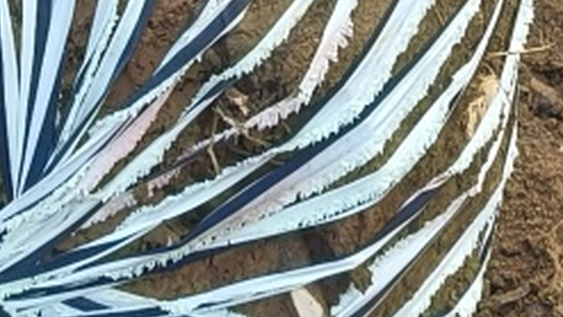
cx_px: 212
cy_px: -701
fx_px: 3016
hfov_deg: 10.7
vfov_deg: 5.6
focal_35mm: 202
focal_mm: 4.84
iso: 80
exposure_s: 1/320
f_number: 1.8
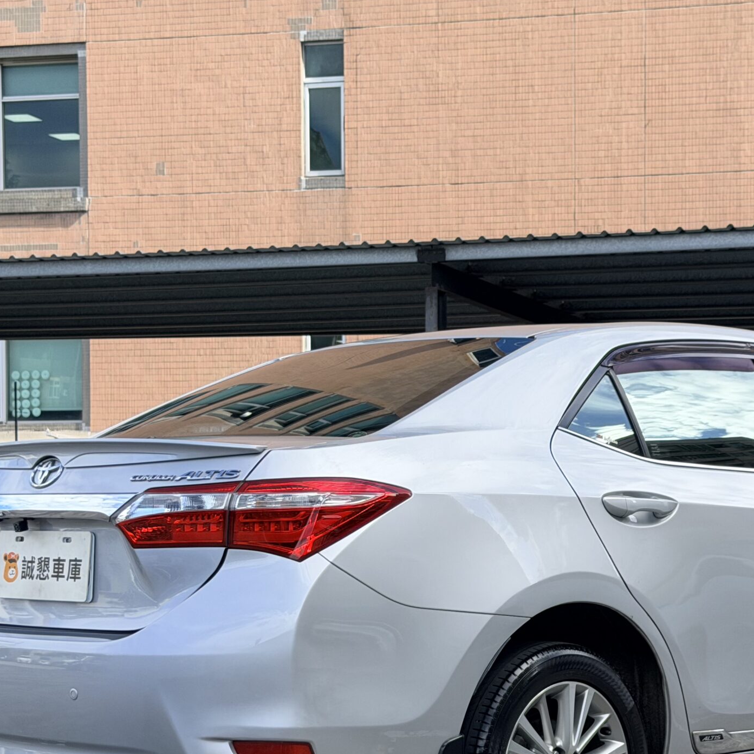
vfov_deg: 22.1
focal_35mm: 78
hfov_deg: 22.1
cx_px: 525
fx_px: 1922
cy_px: 496
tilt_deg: -0.6
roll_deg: +0.7
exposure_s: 1/1642
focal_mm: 6.76
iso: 64
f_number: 1.78
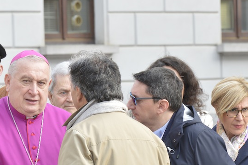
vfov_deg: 2.7
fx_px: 3543
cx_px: 43
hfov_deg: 4.0
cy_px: 119
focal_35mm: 515
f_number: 11
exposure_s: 1/60
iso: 200
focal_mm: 185
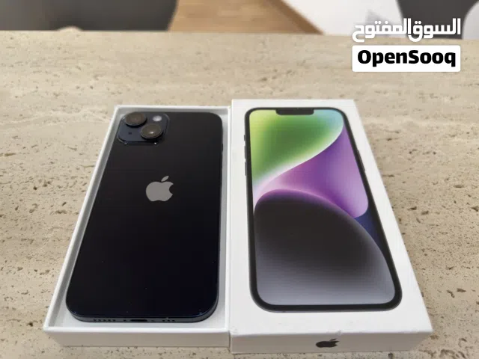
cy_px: 180
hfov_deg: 71.6
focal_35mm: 24
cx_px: 240
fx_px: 332
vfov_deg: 56.8
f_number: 1.78
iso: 100
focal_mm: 6.76
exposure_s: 1/60
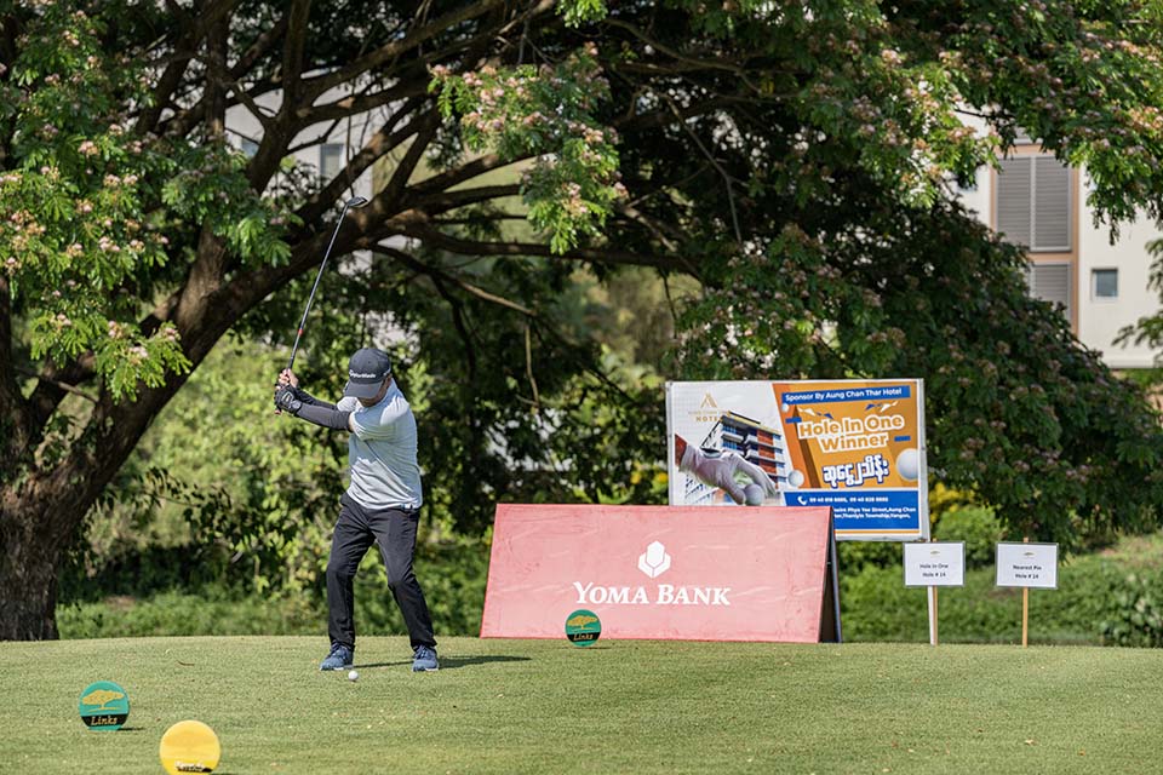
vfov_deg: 11.0
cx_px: 582
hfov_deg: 16.4
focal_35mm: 125
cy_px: 388
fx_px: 4038
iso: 560
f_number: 4.5
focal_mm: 125
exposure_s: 1/5000
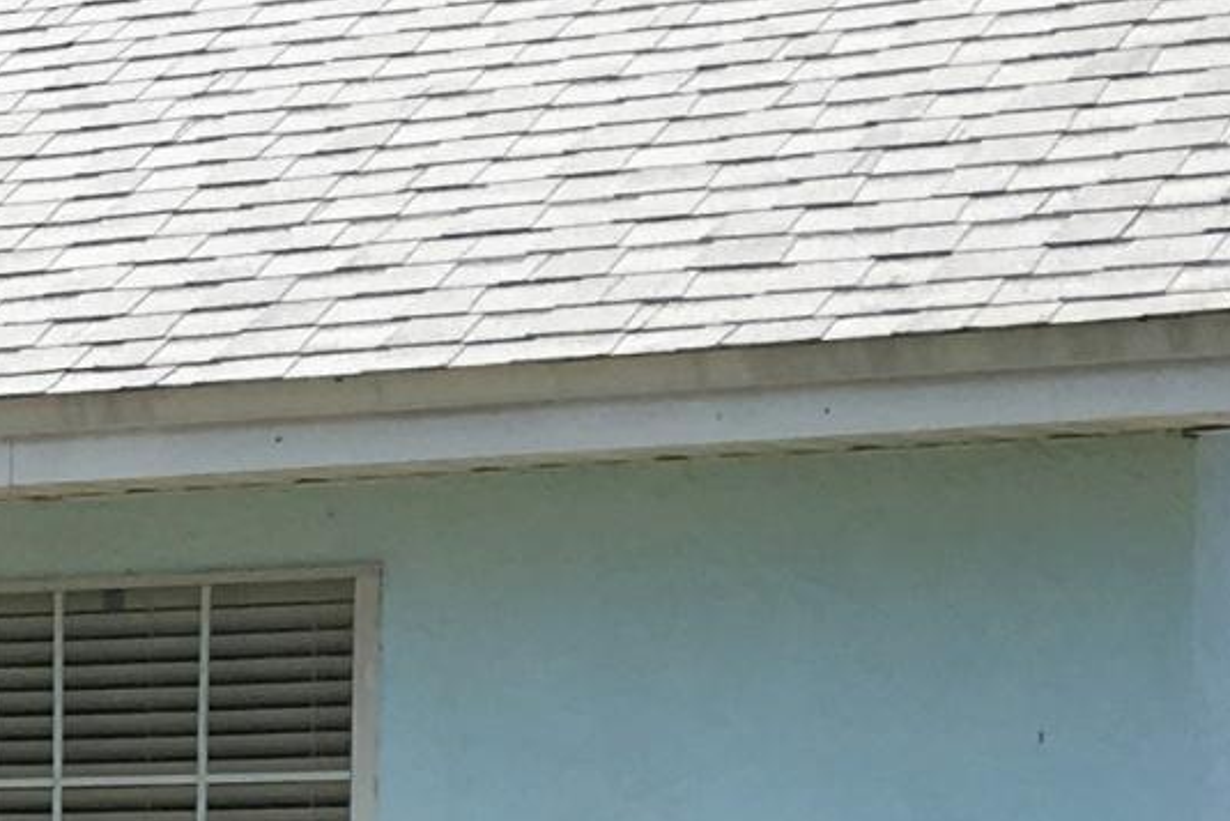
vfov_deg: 7.9
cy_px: 1297
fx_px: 5775
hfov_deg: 10.7
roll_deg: -0.6
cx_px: -1566
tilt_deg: -4.3
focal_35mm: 169
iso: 25
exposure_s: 1/1637
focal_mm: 4.15
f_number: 2.2
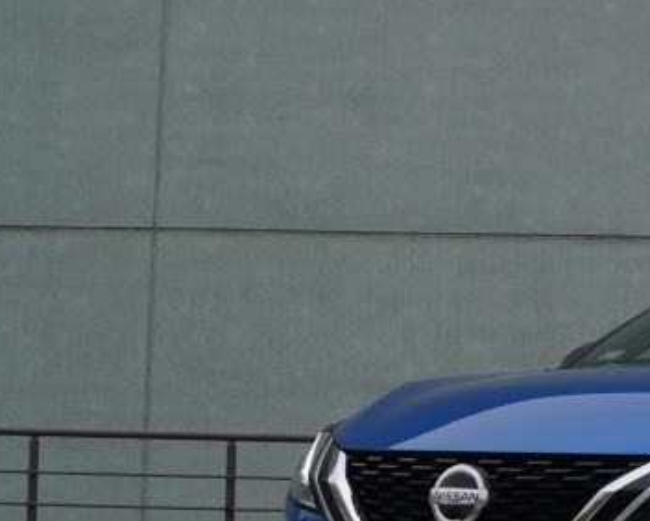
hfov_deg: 20.0
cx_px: 774
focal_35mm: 90
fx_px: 1732
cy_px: 414
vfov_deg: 17.0
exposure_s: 1/100
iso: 100
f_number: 5
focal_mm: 22
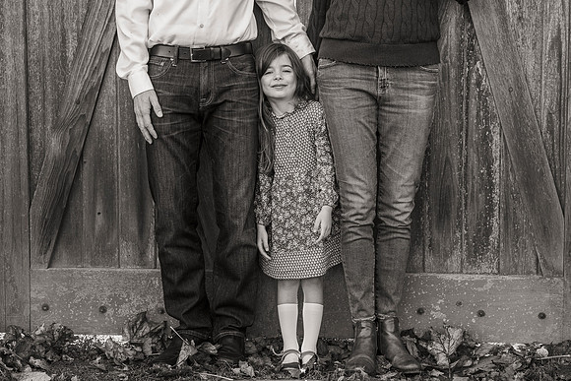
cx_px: 287
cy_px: 181
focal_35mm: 73
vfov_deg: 18.6
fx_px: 1163
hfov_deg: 27.6
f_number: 6.3
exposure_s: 1/160
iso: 640
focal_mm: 70
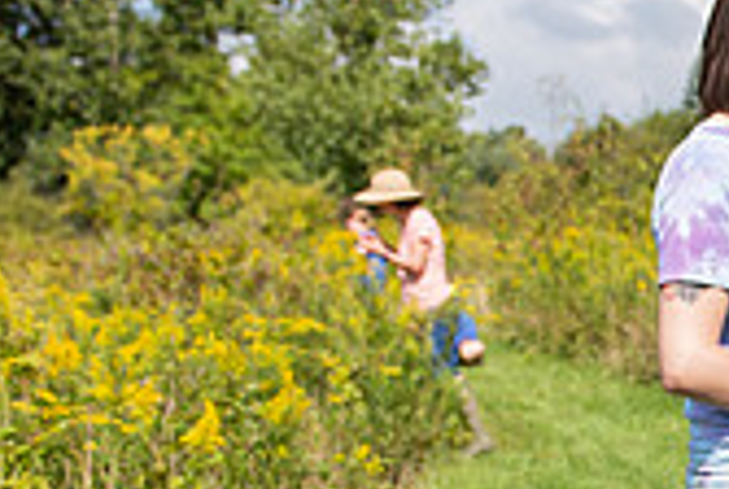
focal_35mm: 97
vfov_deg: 14.0
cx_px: 987
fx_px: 1968
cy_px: 430
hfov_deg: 19.2
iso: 80
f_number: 3.5
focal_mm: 28
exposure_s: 1/800
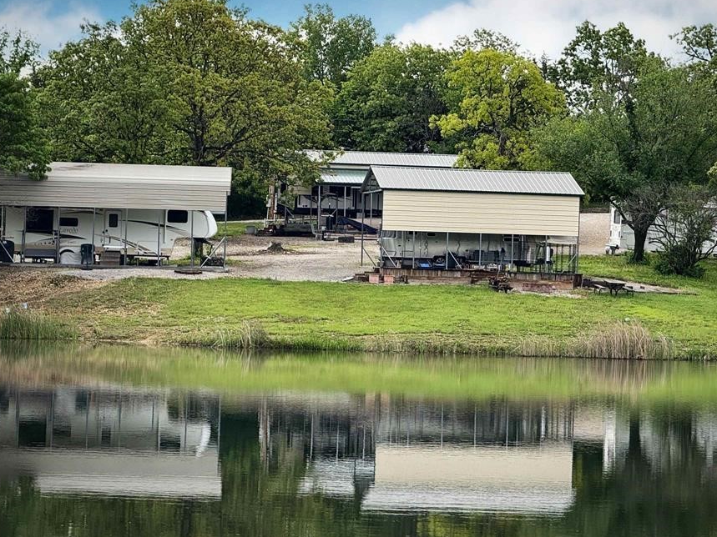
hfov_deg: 13.8
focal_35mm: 143
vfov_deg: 10.4
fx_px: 2962
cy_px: 248
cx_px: 388
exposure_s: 1/385
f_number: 2.8
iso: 64
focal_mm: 15.66
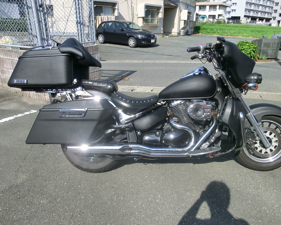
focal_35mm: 26
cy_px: 112
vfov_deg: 54.9
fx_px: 216
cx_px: 155
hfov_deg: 65.9
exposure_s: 1/800
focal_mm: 4.24
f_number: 3
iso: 80
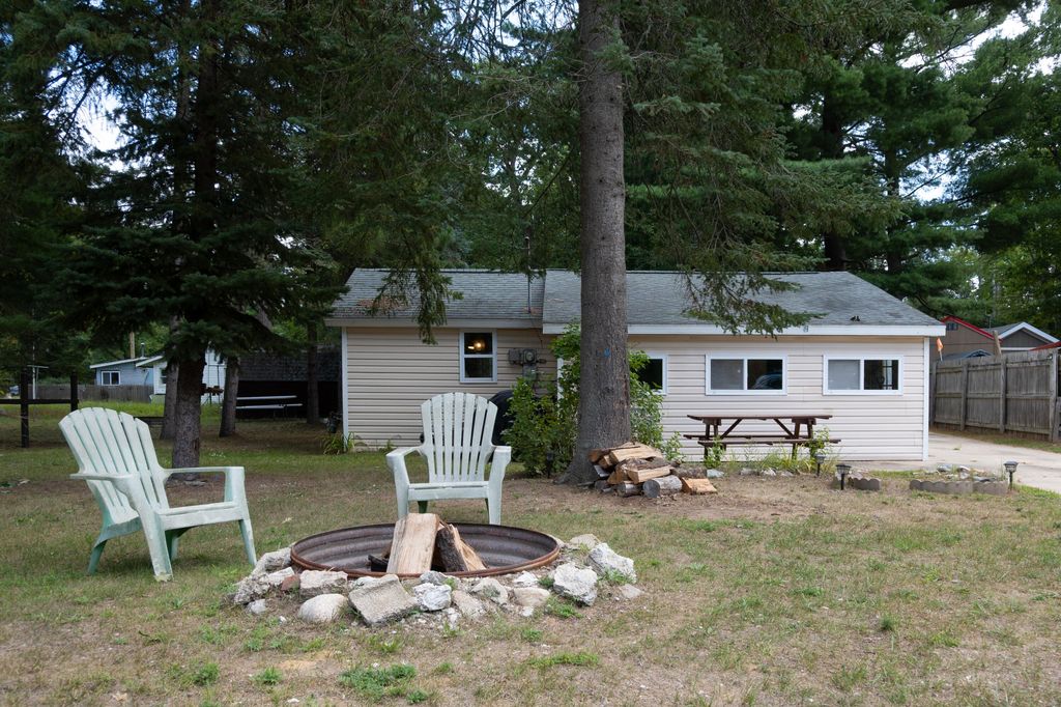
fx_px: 877
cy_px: 431
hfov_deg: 62.0
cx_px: 617
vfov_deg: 43.6
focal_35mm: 30
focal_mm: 16
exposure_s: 1/125
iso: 100
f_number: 5.6
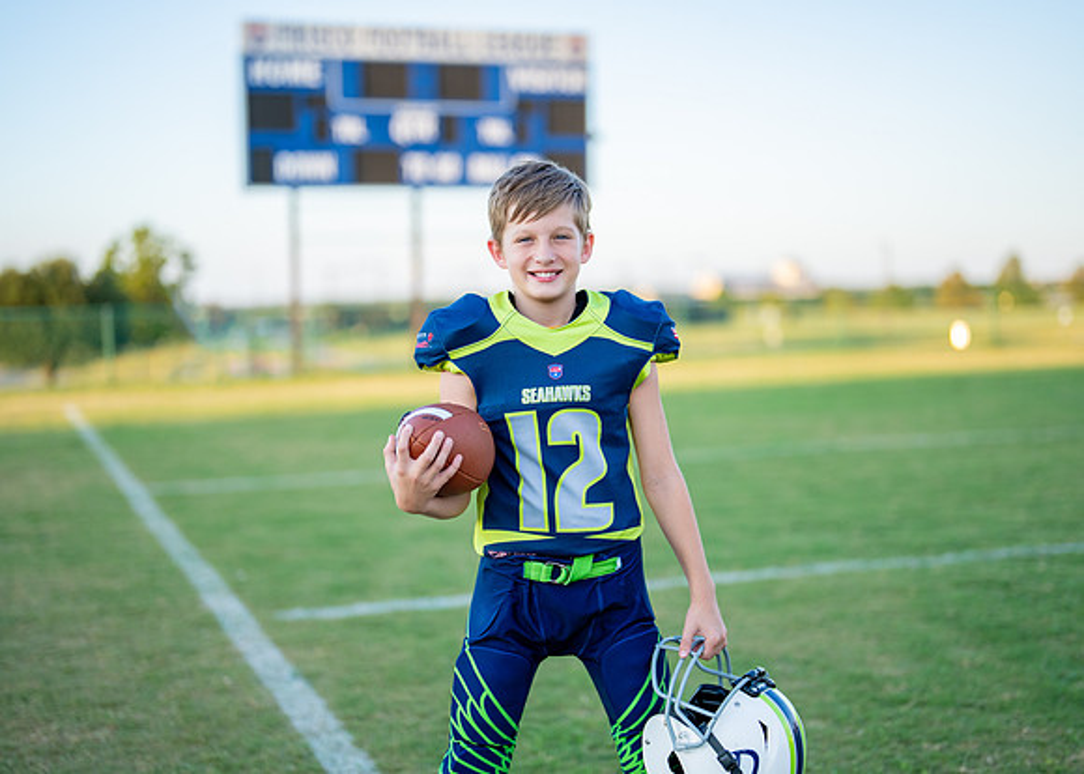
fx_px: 1672
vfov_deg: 26.1
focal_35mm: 54
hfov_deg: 35.9
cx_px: 555
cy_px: 382
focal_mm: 50
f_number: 1.2
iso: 160
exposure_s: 1/1600
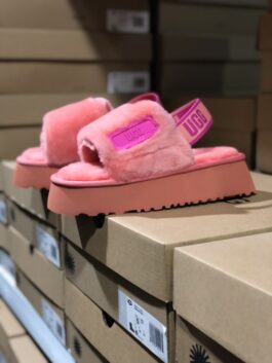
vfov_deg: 36.8
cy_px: 182
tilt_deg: -10.8
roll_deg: -0.7
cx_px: 136
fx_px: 544
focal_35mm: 52
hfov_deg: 28.0
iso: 160
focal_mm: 6
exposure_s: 1/17
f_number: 2.4
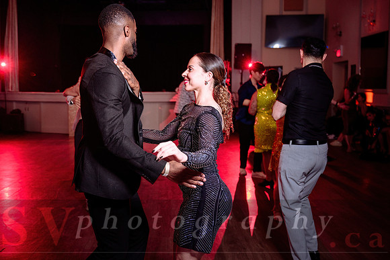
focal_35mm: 40
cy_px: 118
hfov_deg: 48.3
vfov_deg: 33.4
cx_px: 166
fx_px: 433
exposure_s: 1/100
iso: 800
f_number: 3.2
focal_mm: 34.5
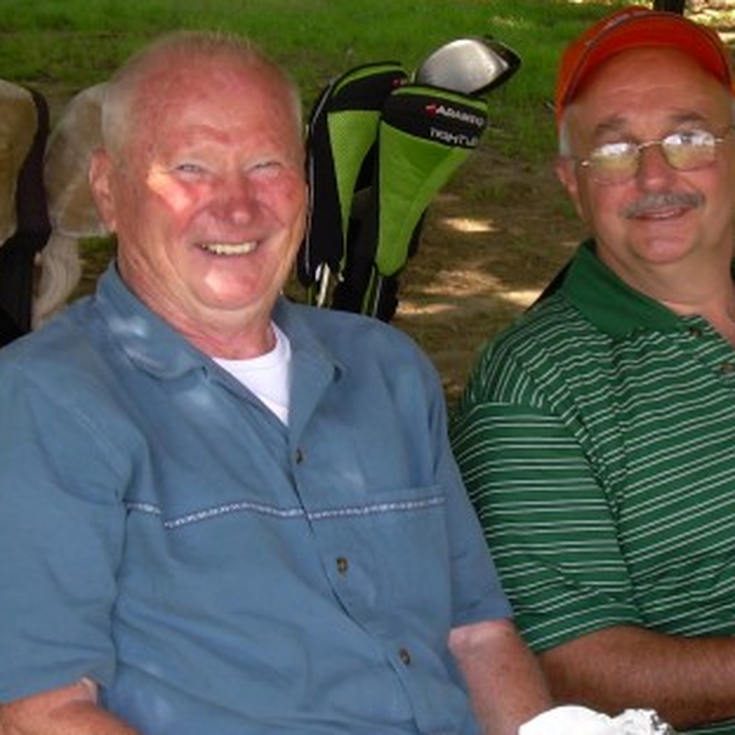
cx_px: 542
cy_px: 332
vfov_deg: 14.0
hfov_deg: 13.9
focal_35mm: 125
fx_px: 3003
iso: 50
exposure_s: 1/60
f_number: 3.7
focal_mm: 11.8
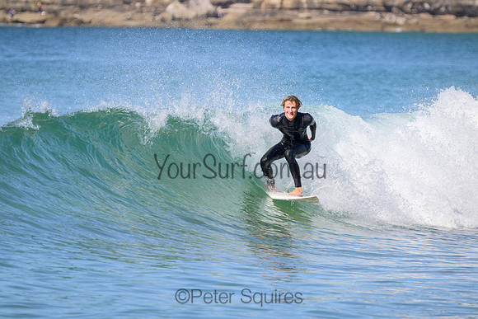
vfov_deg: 2.3
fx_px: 8101
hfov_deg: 3.4
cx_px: 239
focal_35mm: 610
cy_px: 160
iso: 1250
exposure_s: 1/2000
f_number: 11
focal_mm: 610
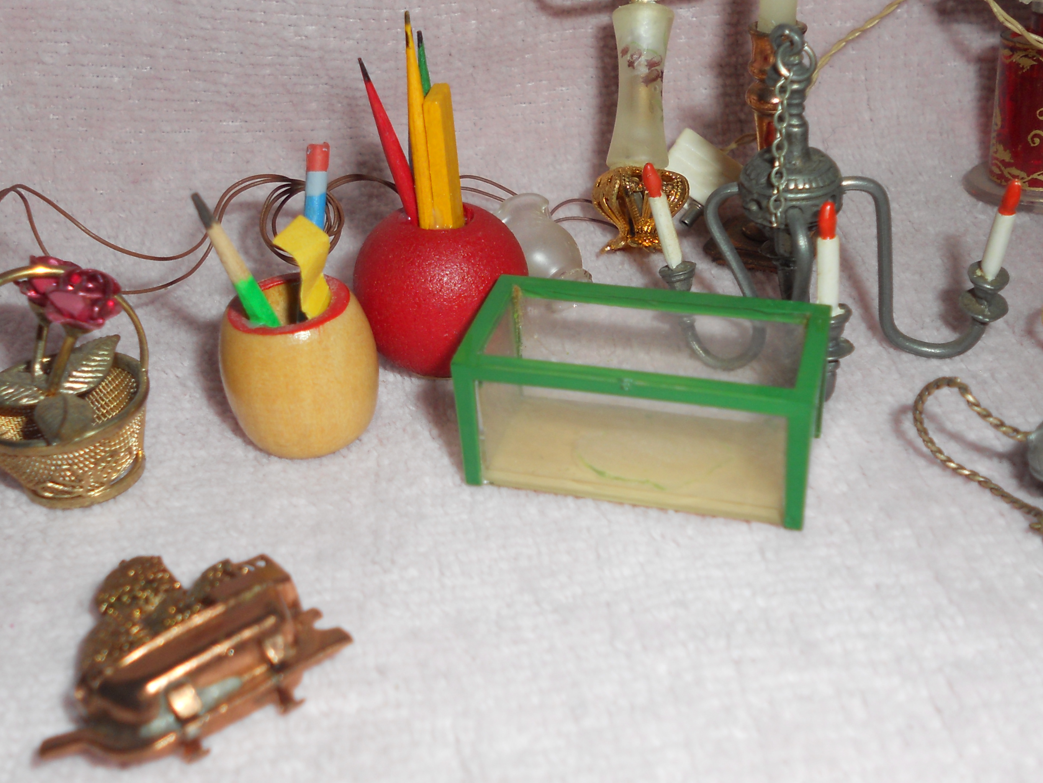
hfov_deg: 40.4
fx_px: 1416
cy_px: 368
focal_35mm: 47
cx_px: 470
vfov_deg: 30.9
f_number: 8.8
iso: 80
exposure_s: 1/25
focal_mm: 5.8
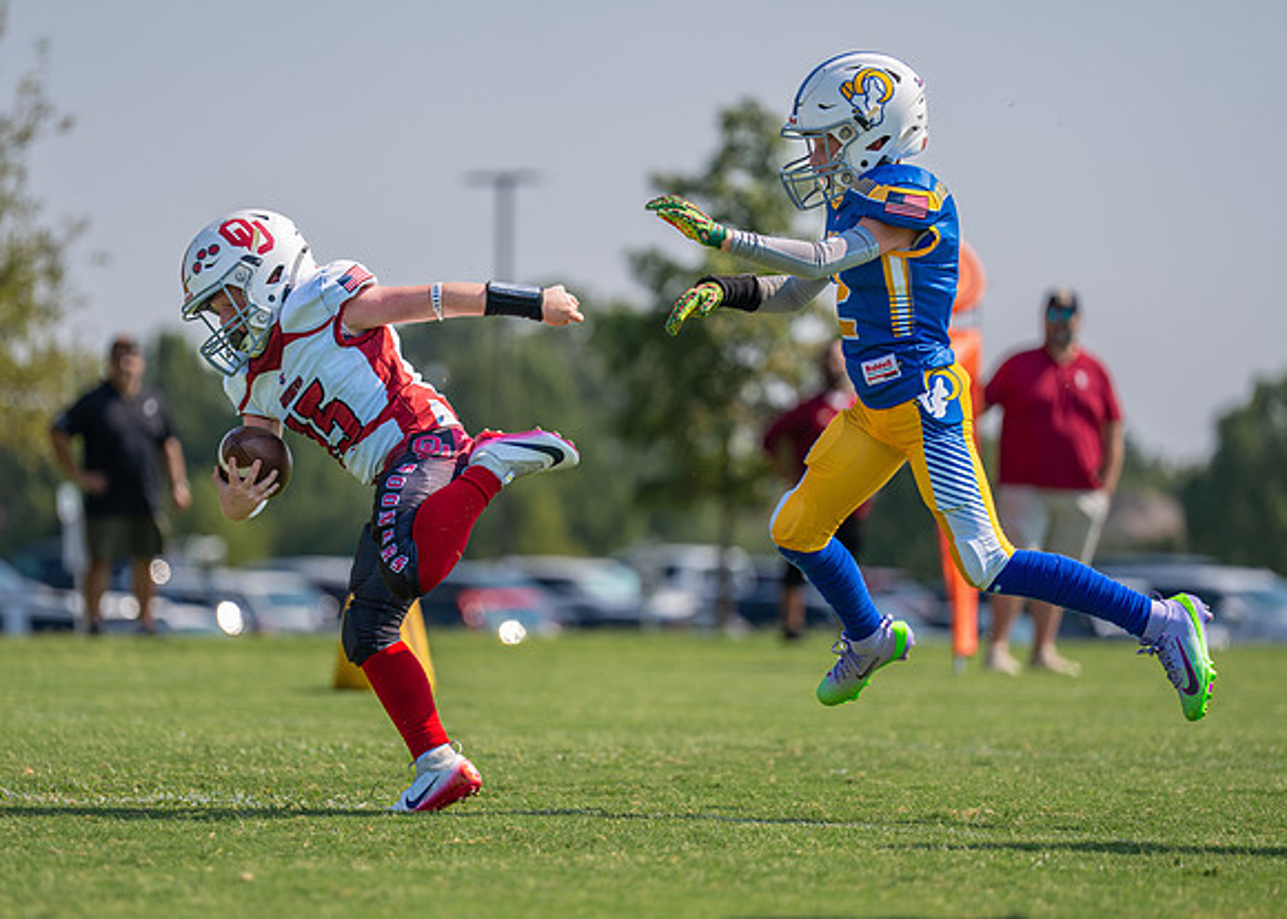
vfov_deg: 7.3
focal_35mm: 196
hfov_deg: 10.3
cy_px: 500
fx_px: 7163
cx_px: 536
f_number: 2.8
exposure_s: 1/2000
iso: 100
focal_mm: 170
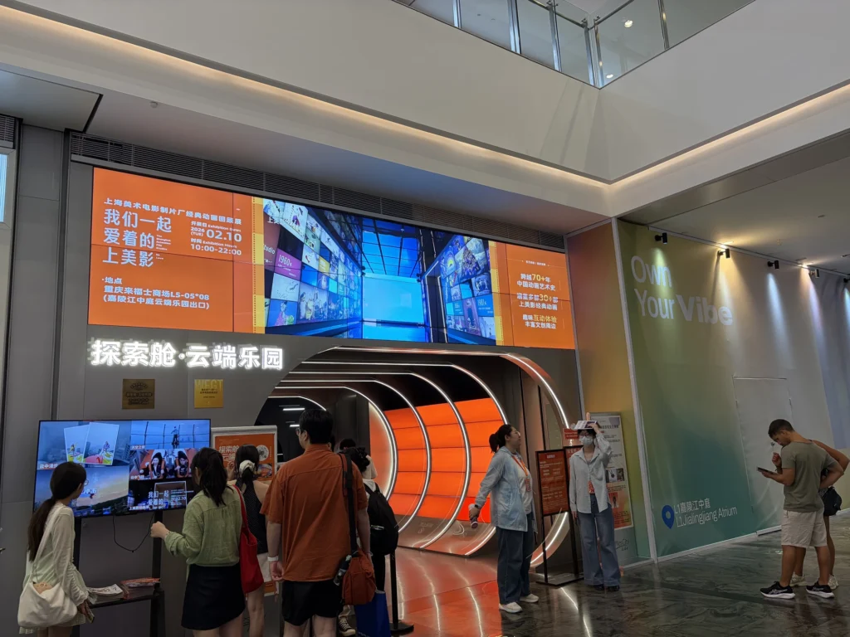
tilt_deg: +11.1
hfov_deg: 67.3
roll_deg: +2.7
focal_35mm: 26
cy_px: 318
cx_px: 425
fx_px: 638
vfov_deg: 53.1
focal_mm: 5.96
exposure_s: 1/100
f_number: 1.6
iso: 80
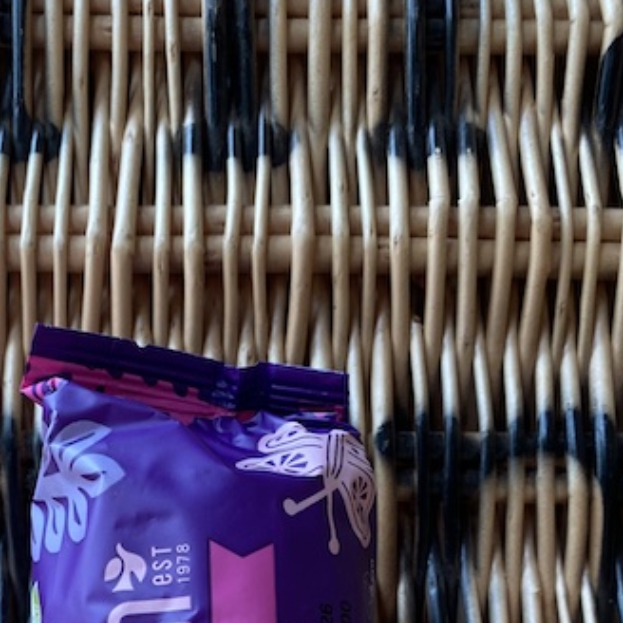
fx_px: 1140
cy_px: 680
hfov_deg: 30.1
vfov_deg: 27.9
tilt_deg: +0.8
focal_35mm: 56
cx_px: 169
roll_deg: +1.2
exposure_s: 1/121
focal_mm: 4.25
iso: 80
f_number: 1.8
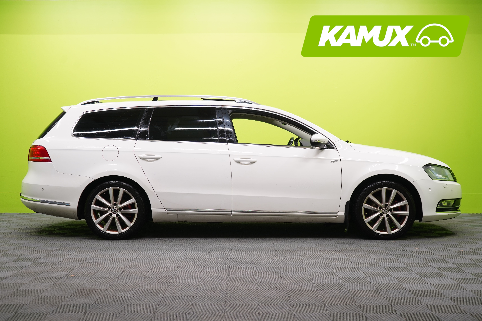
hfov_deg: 41.9
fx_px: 629
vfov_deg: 28.6
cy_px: 160
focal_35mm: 47
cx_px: 241
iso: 400
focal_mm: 47
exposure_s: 1/25
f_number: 5
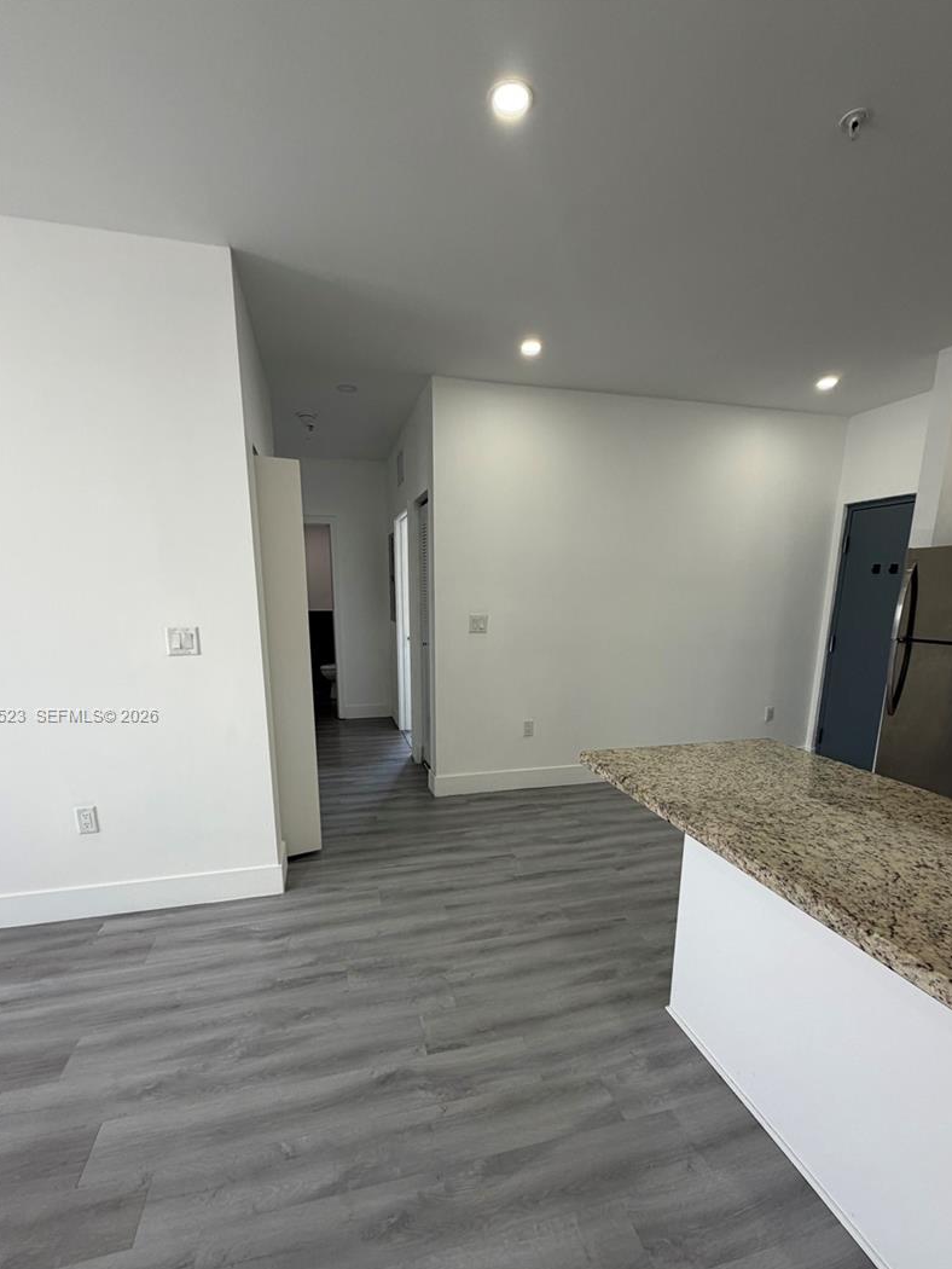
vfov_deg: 94.0
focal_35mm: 16
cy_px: 717
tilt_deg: -12.0
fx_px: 586
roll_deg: -1.0
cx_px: 477
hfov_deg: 78.1
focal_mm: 2.22
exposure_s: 1/121
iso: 100
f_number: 2.2
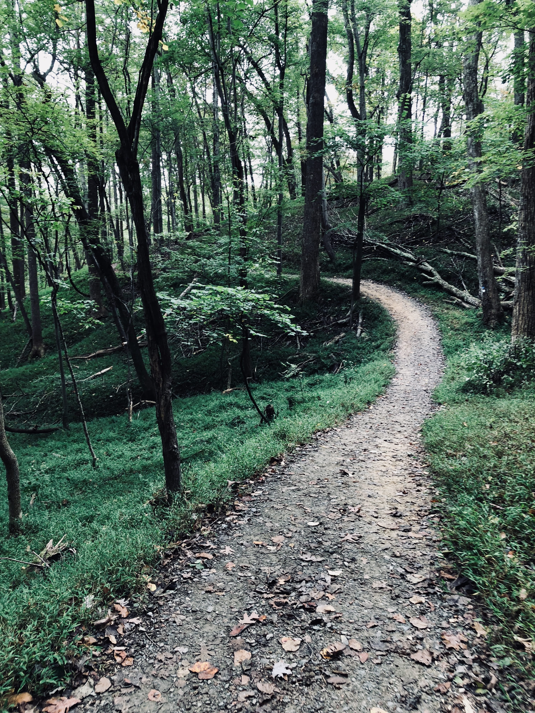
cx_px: 268
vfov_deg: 61.7
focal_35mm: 29
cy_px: 356
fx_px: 598
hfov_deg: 48.2
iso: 25
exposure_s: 1/40
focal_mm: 3.99
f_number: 1.8
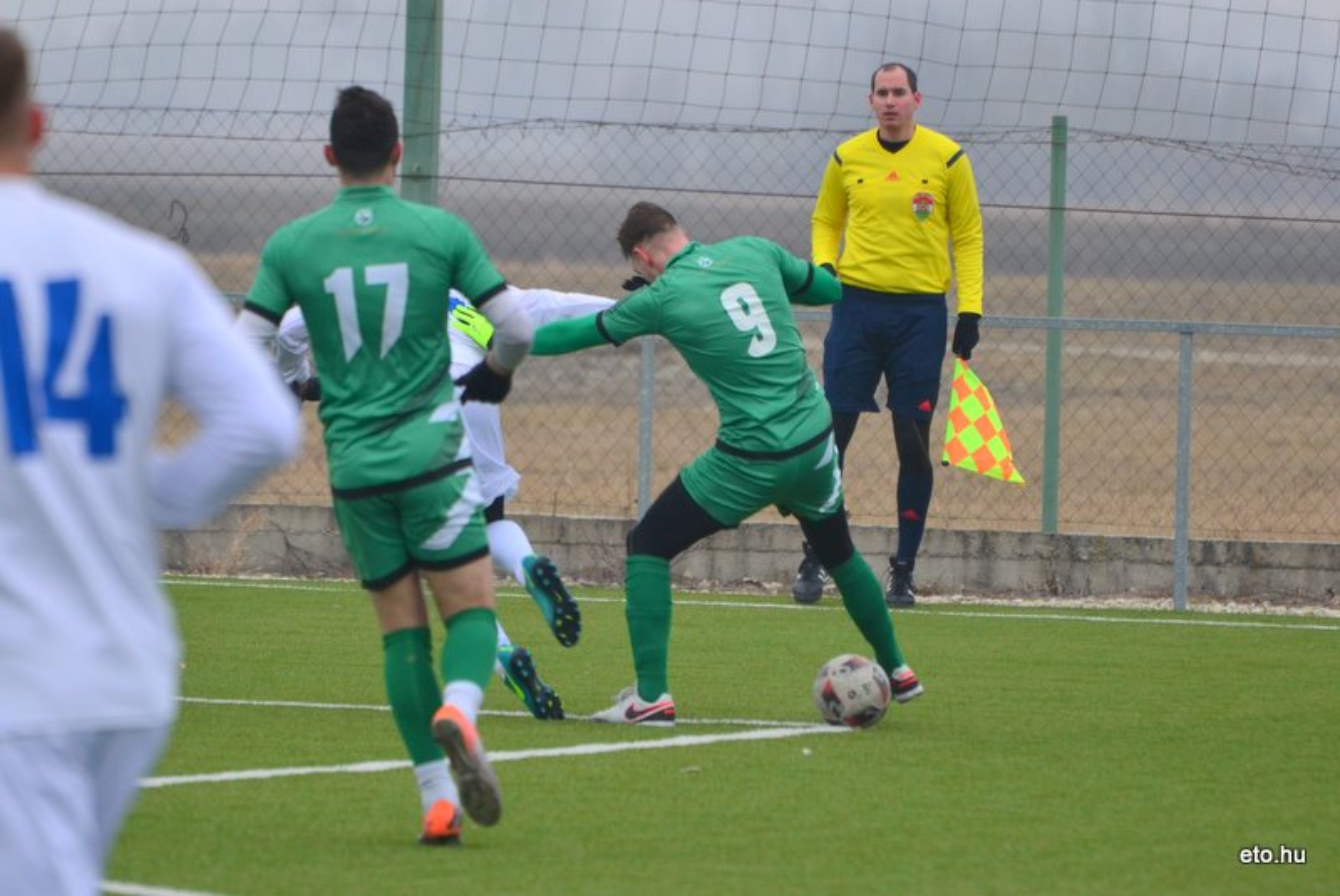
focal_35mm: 450
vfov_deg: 3.1
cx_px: 670
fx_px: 16765
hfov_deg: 4.6
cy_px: 448
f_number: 5.6
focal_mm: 300
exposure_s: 1/640
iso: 800
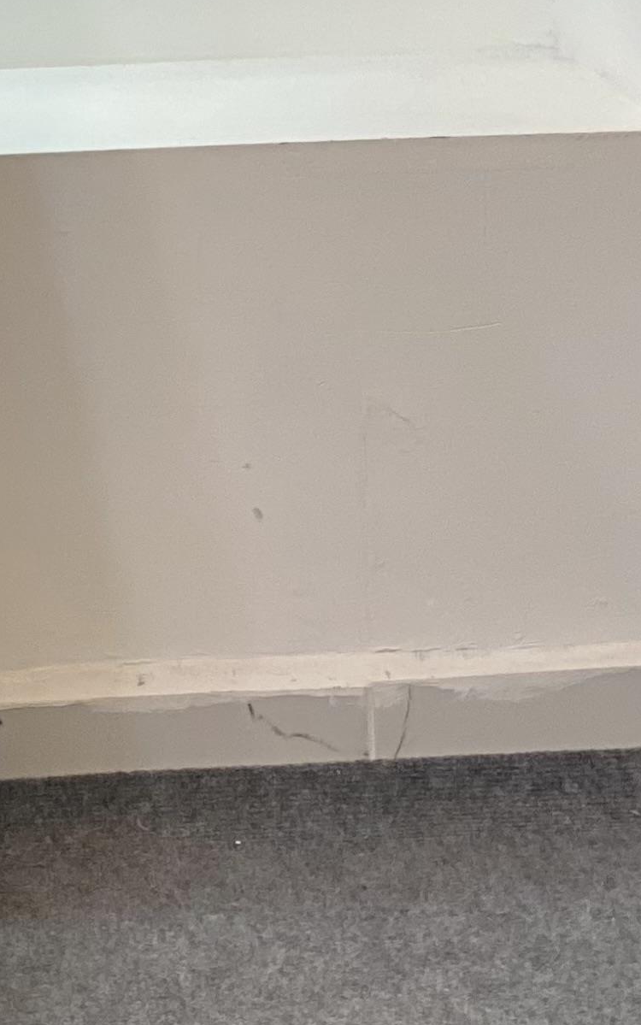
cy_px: -466
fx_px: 5084
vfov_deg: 11.1
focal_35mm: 182
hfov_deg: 7.0
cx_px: -509
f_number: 2
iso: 80
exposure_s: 1/100
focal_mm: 6
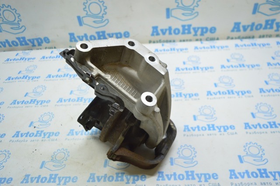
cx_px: 140
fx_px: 210
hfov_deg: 67.4
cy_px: 93
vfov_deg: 47.8
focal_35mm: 27
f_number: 3.5
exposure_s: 1/60
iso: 400
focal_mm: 18
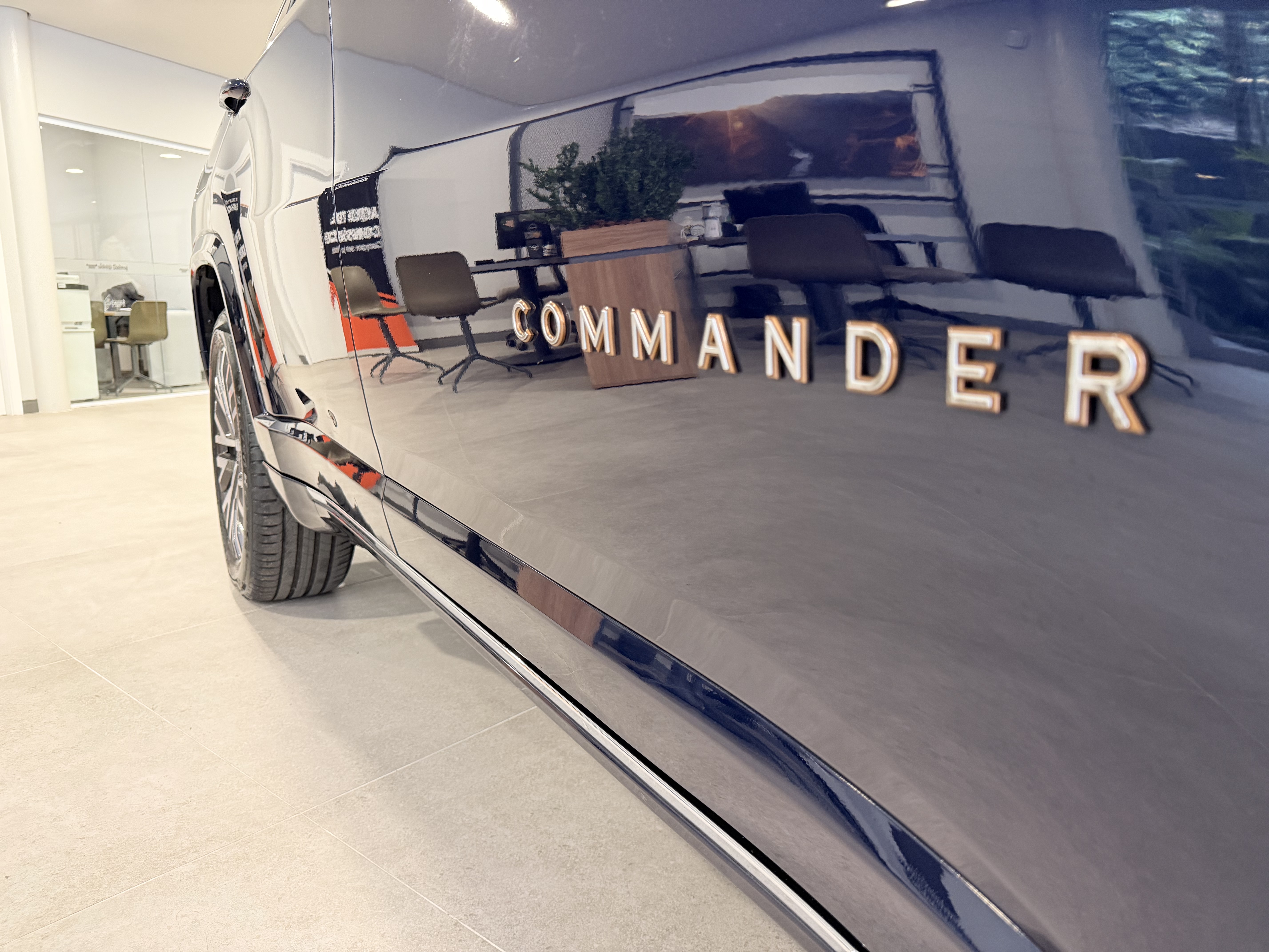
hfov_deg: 71.6
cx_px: 634
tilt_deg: -9.7
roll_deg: +0.9
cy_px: 476
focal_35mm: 24
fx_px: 880
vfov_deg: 56.8
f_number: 1.78
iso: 320
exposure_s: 1/60
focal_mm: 6.76
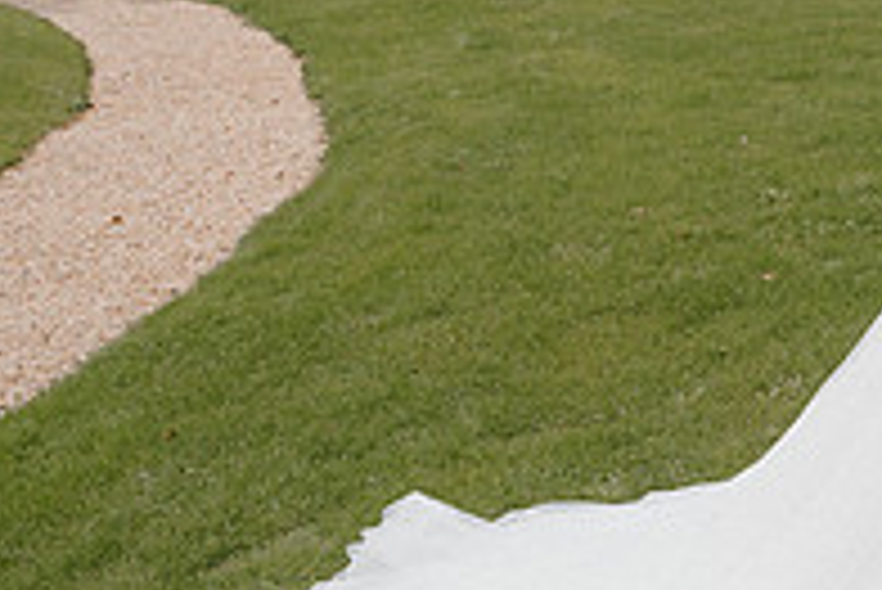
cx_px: 1008
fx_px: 1741
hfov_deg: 25.9
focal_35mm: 71
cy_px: 70
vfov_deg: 18.9
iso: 640
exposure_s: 1/160
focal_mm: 24
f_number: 3.5
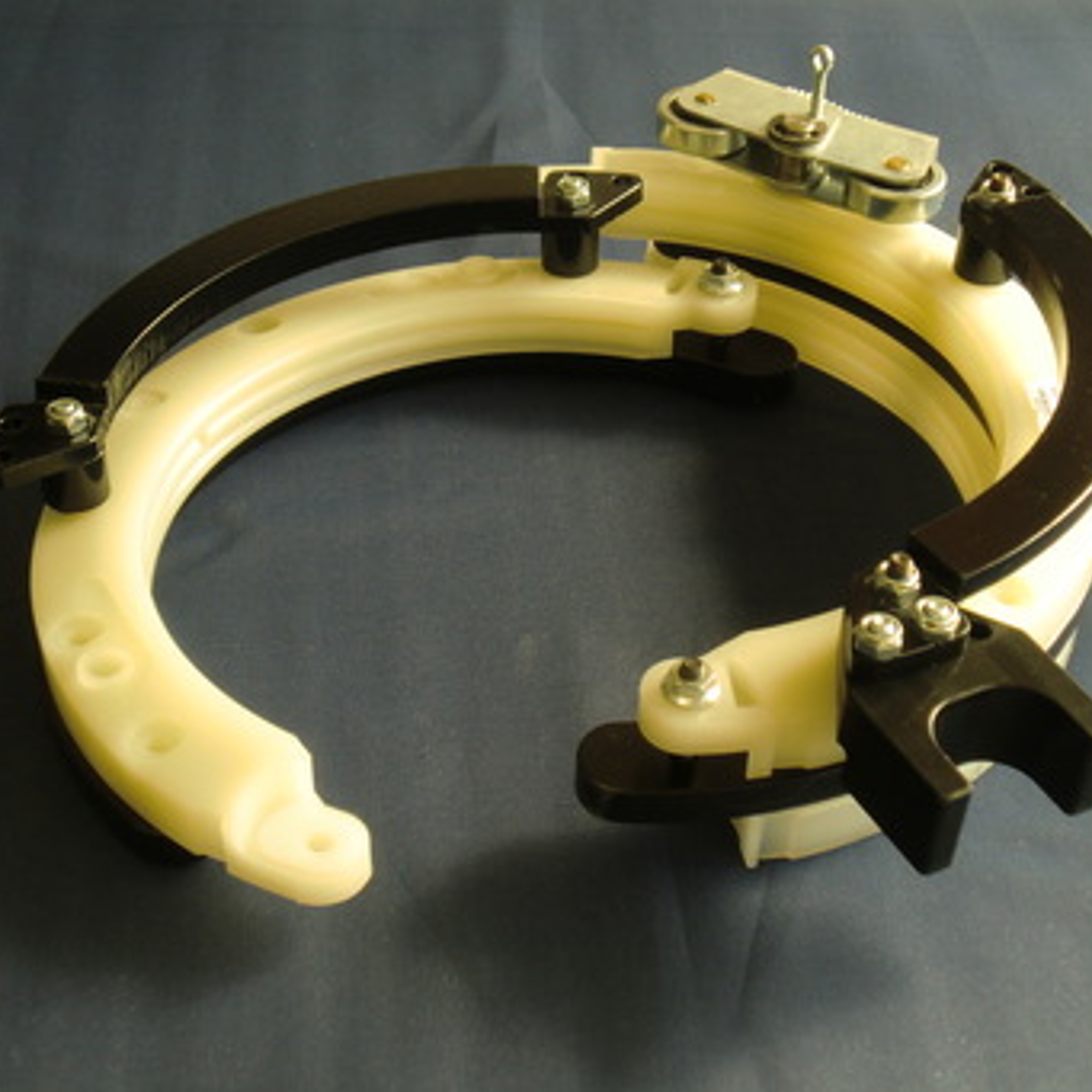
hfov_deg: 27.7
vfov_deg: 27.7
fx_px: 2213
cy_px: 546
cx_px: 538
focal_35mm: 62
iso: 64
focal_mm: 9.3
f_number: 3.7
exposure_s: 1/80
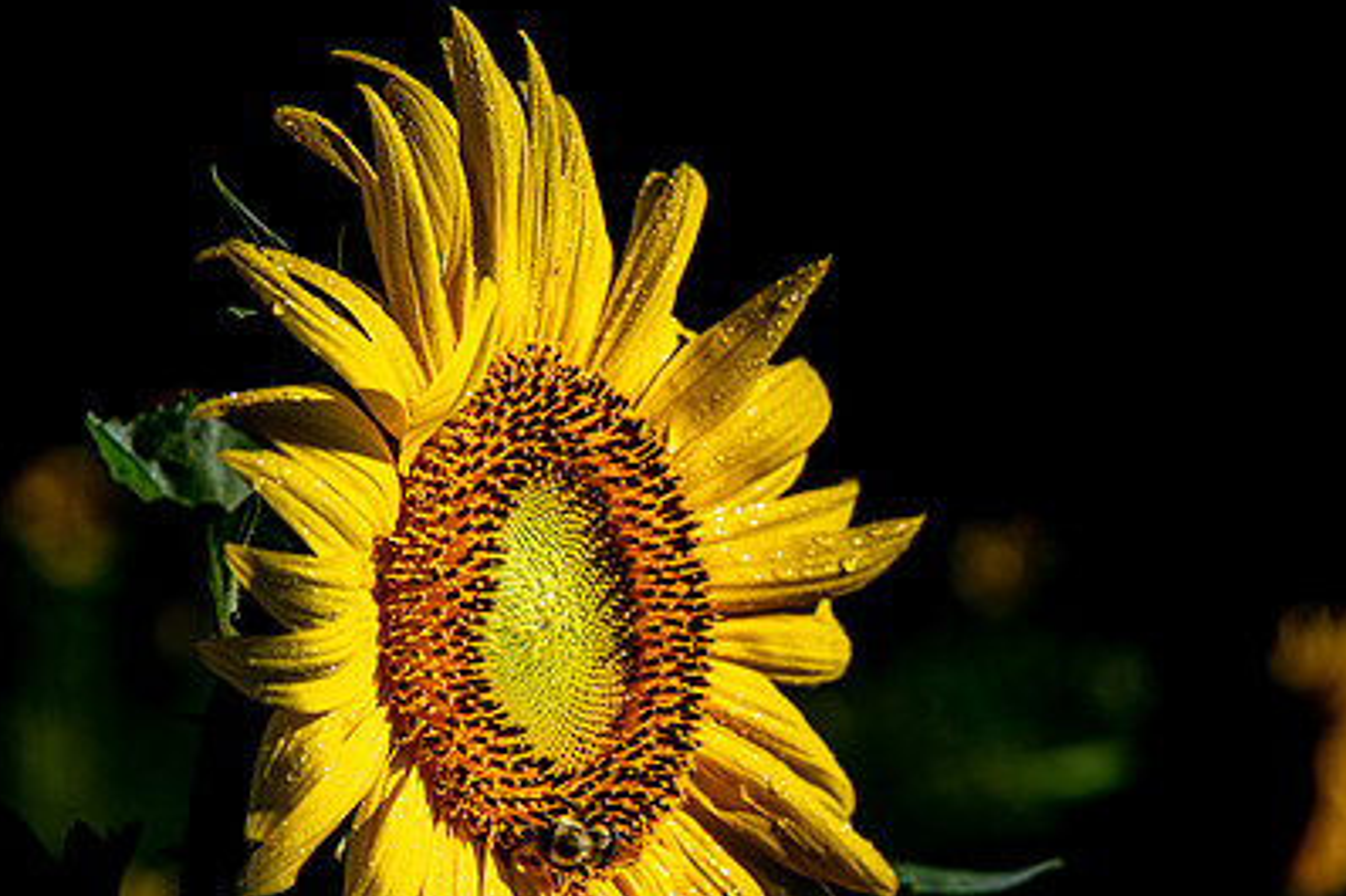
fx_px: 6690
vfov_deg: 7.7
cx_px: 823
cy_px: 597
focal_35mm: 179
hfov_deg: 11.5
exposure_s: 1/250
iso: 100
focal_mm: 120
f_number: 9
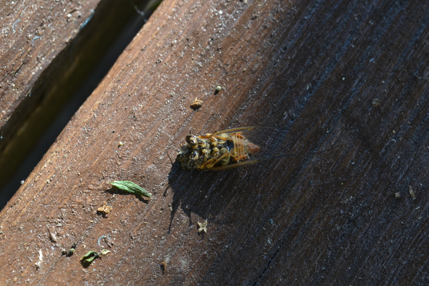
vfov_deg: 16.6
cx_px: 214
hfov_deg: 24.6
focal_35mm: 82
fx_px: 983
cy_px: 143
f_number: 8
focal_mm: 55
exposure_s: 1/125
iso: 320
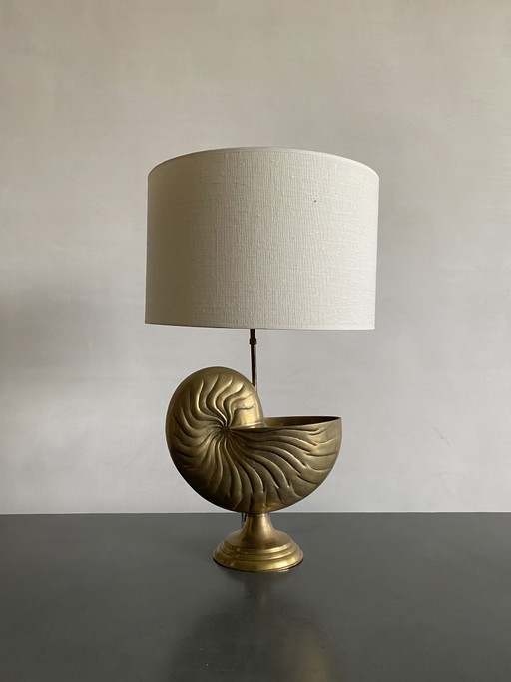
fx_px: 512
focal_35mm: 26
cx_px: 256
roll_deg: -0.9
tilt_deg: +2.9
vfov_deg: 67.3
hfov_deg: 53.0
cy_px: 341
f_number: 1.8
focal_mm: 4.25
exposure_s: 1/50
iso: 64
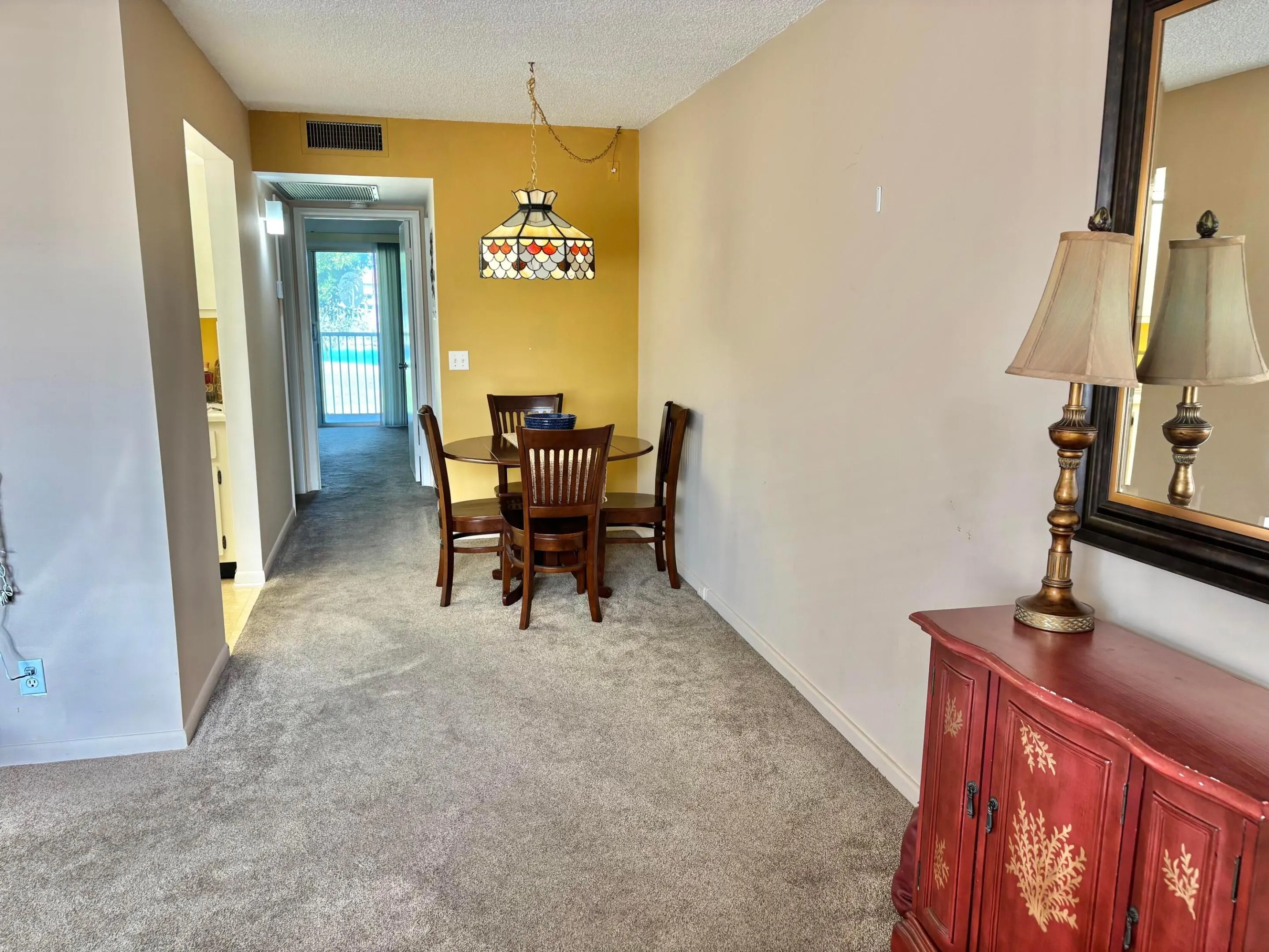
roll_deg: -0.7
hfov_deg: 67.3
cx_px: 634
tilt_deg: -11.0
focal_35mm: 26
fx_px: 953
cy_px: 476
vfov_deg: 53.1
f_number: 1.6
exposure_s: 1/60
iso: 80
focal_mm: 5.96
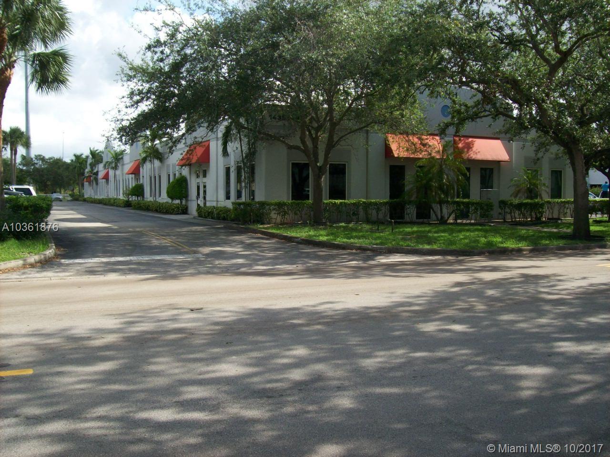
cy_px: 228
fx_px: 634
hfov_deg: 51.4
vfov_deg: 39.7
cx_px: 305
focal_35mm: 36
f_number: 4.8
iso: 80
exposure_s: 1/287
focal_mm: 6
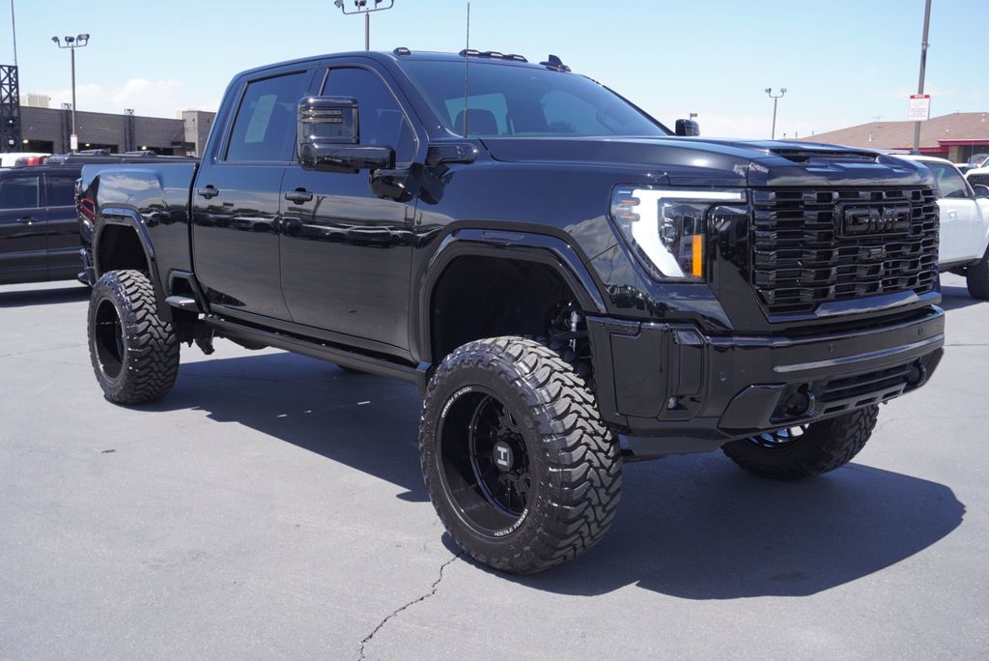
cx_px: 494
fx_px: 990
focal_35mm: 36
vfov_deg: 36.9
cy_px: 330
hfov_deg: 53.1
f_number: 7.1
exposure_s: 1/160
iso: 100
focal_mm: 24
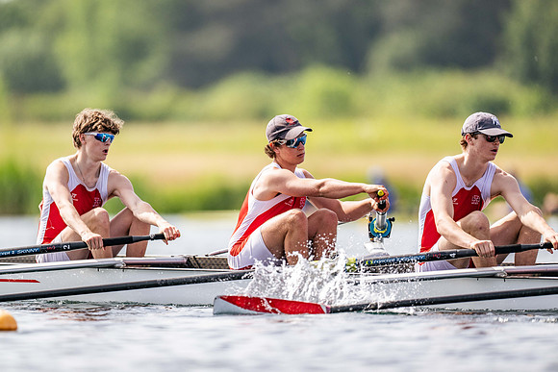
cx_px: 279
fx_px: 9302
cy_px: 186
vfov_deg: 2.3
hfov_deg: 3.4
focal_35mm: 600
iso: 220
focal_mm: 600
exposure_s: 1/2500
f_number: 4
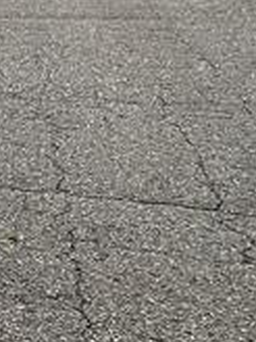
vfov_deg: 22.7
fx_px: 799
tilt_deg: -1.8
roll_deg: +1.0
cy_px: -38
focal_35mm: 81
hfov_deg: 10.0
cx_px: -608
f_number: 1.8
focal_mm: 1.57
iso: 32
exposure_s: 1/1179
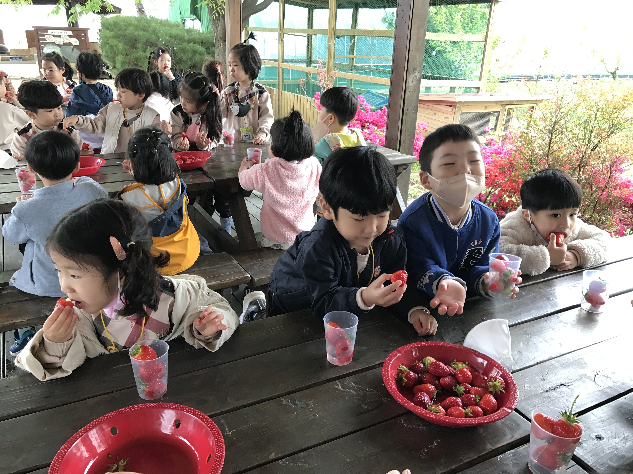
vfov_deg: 49.7
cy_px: 237
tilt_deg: -20.4
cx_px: 316
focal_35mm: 28
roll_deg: -1.5
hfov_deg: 63.4
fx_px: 512
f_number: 1.8
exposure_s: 1/40
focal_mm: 3.99
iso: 25
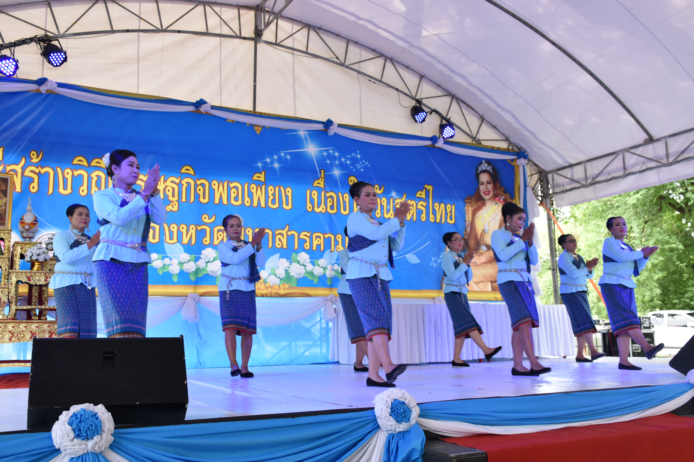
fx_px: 665
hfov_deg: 55.1
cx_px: 347
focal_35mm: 34
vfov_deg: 38.4
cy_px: 231
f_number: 5.6
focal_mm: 23
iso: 400
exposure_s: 1/125
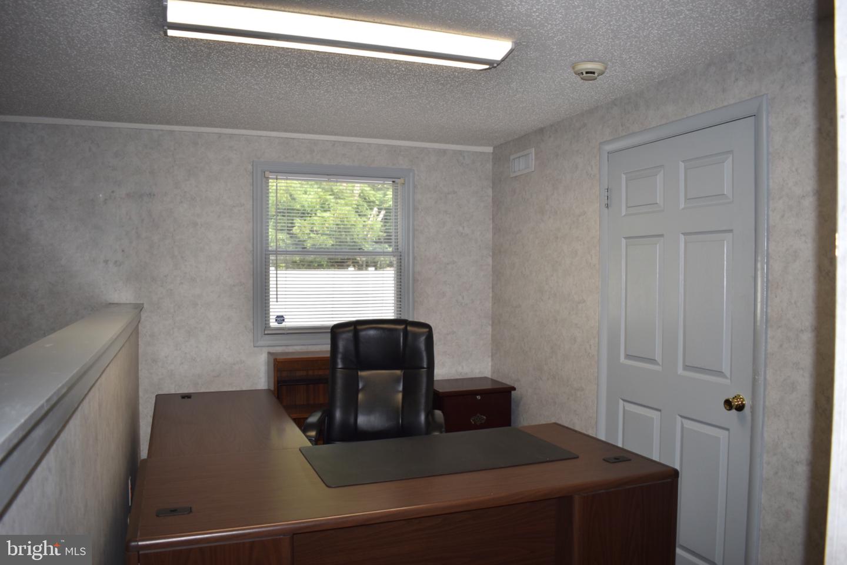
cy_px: 282
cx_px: 424
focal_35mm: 27
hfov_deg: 67.4
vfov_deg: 47.9
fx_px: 635
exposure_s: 1/200
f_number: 4.5
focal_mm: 18
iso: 100
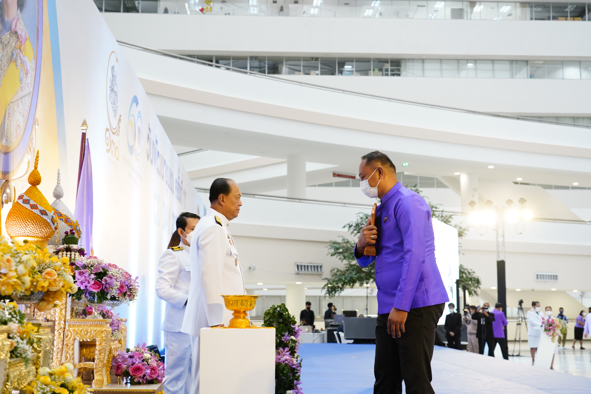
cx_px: 296
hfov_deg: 38.2
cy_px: 197
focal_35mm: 52
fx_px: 854
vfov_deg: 26.0
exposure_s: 1/100
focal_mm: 52
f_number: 5
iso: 2000
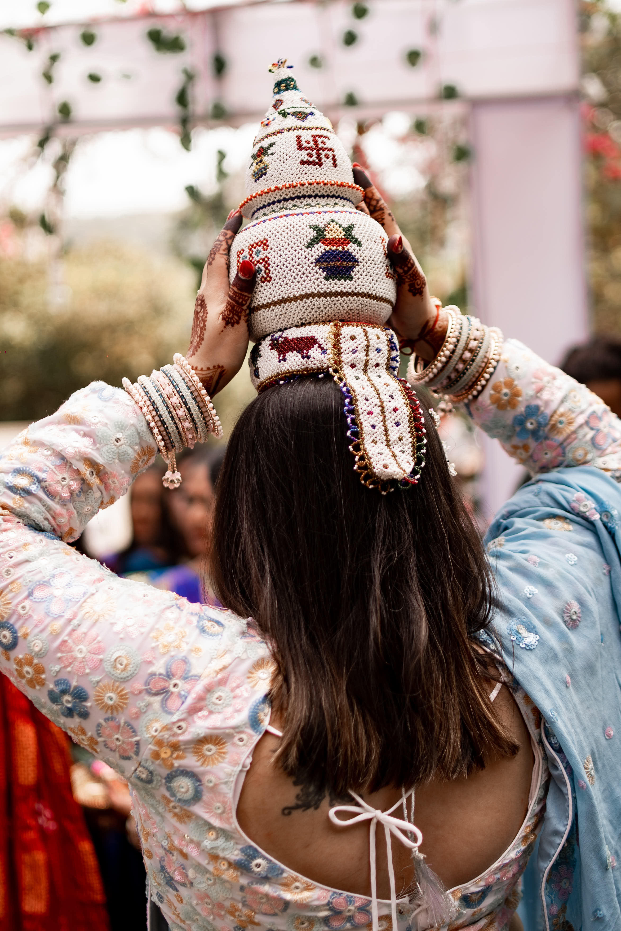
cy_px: 466
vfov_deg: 38.2
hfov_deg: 26.0
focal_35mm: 52
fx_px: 1345
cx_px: 310
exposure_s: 1/1600
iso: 125
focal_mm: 35
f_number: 1.4
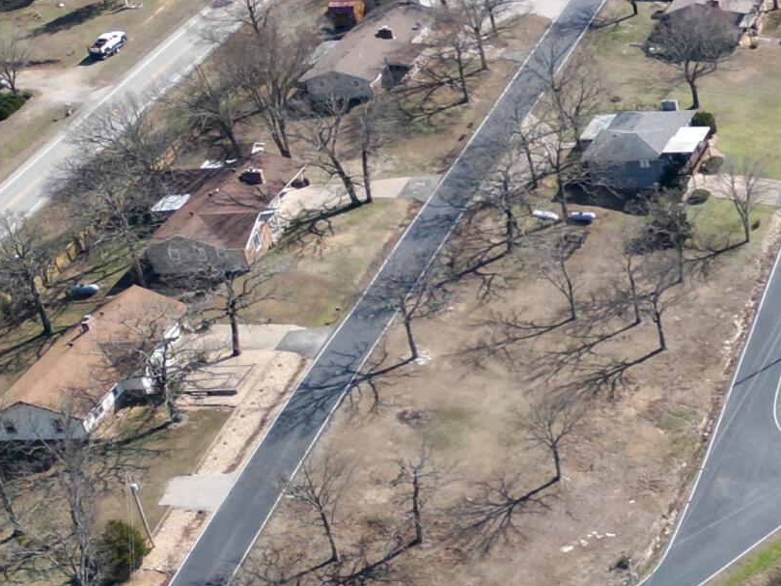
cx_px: 1406
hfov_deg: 17.7
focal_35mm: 89
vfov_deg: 16.6
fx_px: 2008
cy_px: 262
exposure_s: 1/3000
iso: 200
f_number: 1.7
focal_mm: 6.72
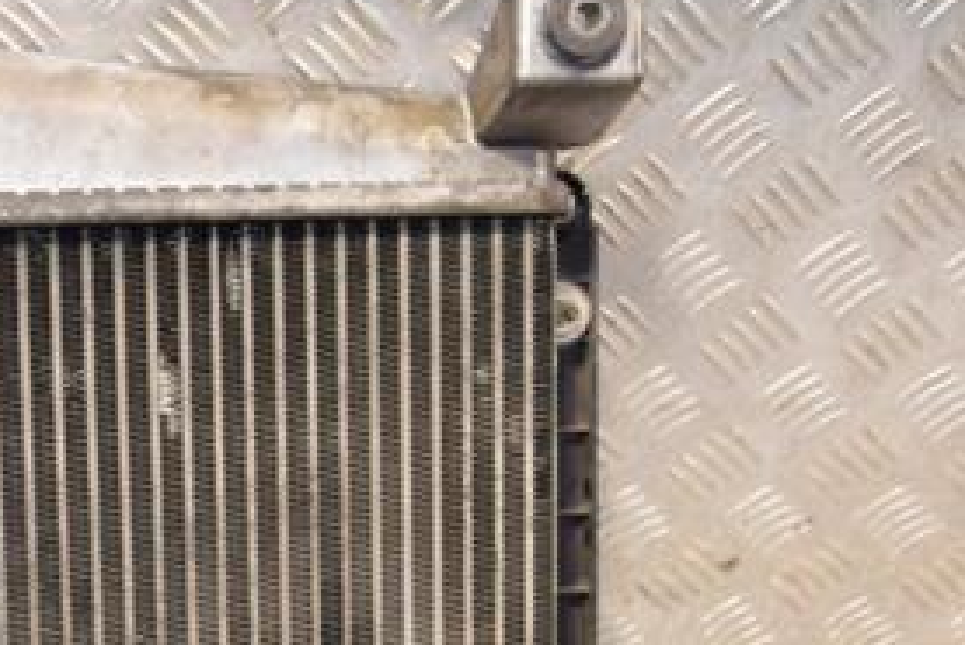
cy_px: 533
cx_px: 73
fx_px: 2092
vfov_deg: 17.3
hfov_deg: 25.1
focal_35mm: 78
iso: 800
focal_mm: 24
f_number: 5
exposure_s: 1/160
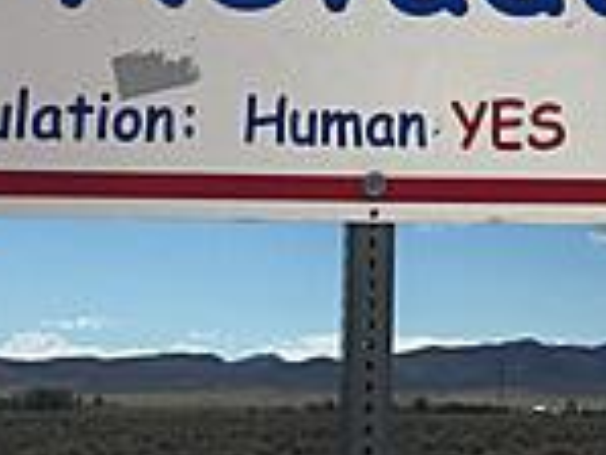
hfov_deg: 25.0
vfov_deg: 17.9
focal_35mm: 78
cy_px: -102
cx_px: 366
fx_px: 1367
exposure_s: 1/5650
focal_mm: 4.15
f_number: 2.2
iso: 32
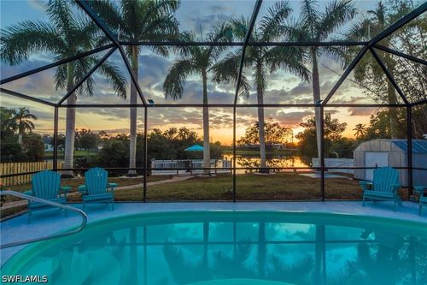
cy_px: 142
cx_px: 214
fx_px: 196
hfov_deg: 95.0
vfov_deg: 72.0
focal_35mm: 16
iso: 100
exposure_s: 1/3
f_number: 11
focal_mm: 11
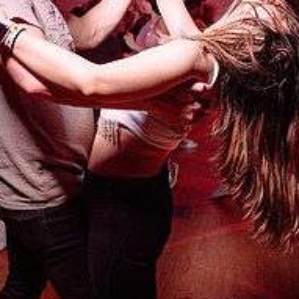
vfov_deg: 26.9
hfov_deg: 26.9
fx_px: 625
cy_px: 135
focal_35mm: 64
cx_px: 127
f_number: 3.5
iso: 800
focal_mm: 32
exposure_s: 1/125
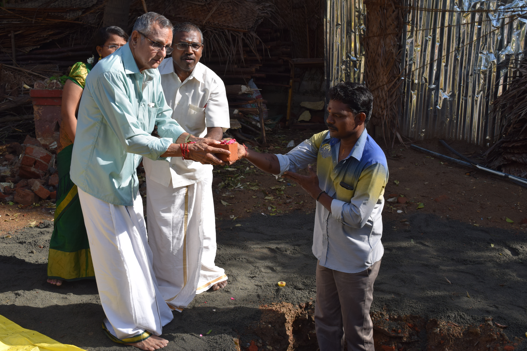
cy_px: 176
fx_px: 659
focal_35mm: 45
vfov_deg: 29.9
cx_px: 264
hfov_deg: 43.6
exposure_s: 1/320
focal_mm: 30
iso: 200
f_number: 9
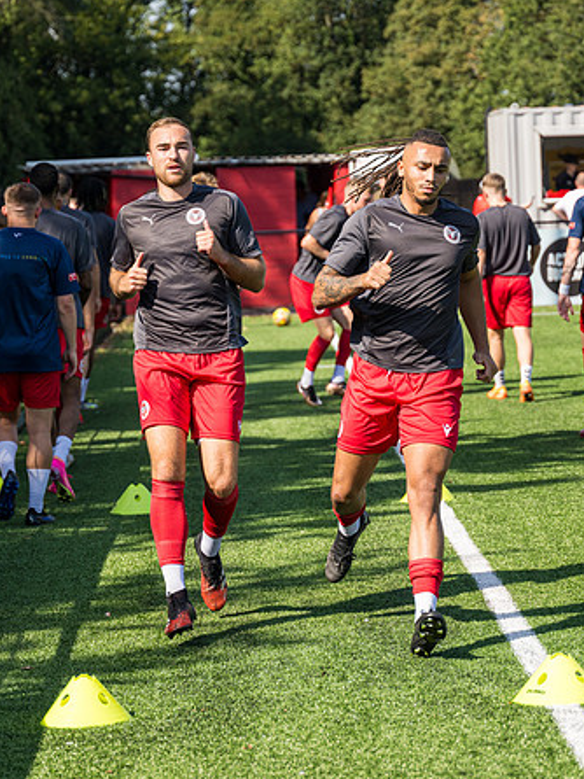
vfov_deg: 13.8
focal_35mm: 143
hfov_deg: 10.4
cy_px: 387
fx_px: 3215
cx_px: 247
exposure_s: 1/1000
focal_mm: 98
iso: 200
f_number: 4
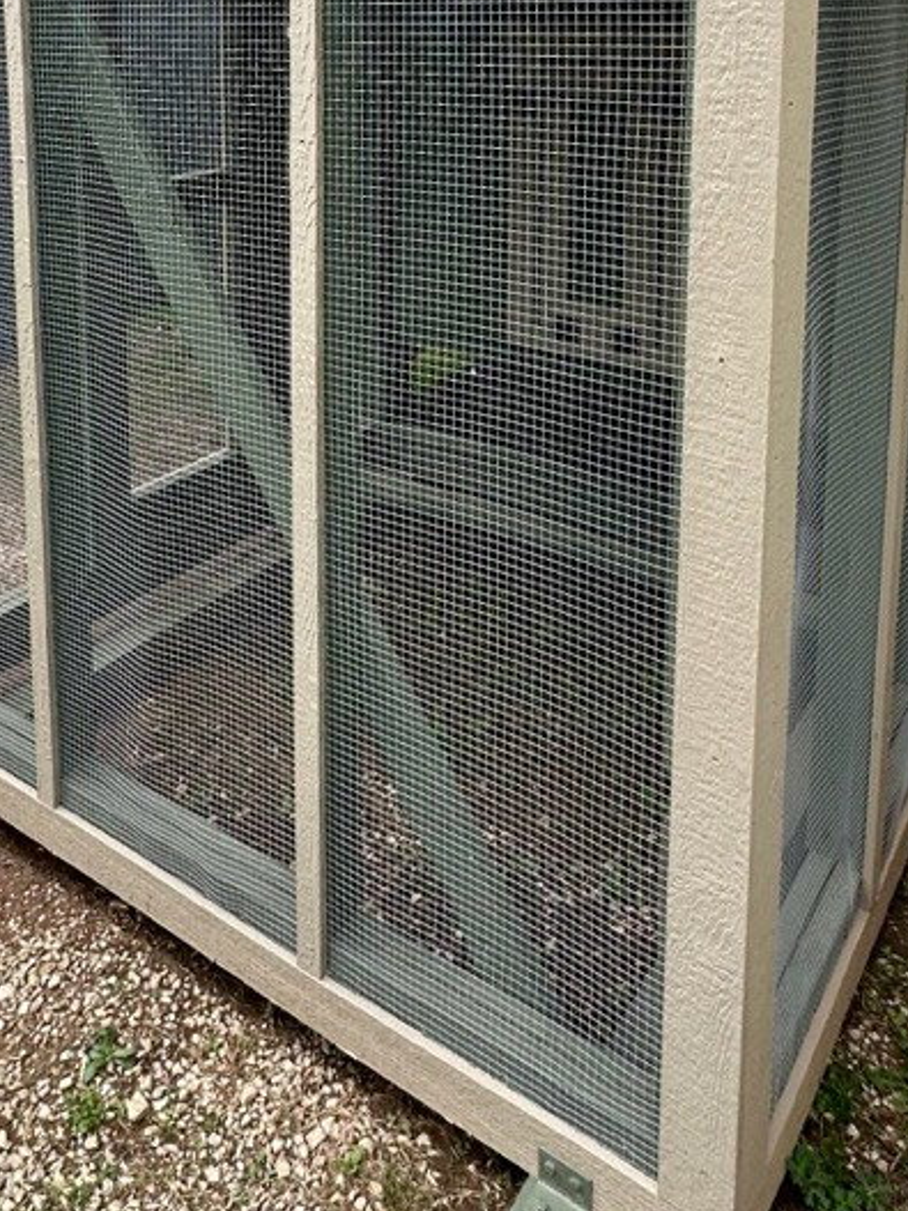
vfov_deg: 48.9
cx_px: 313
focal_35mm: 34
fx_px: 1190
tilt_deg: -9.2
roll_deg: +0.9
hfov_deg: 41.3
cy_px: 147
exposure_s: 1/123
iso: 40
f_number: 2.2
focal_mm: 2.22
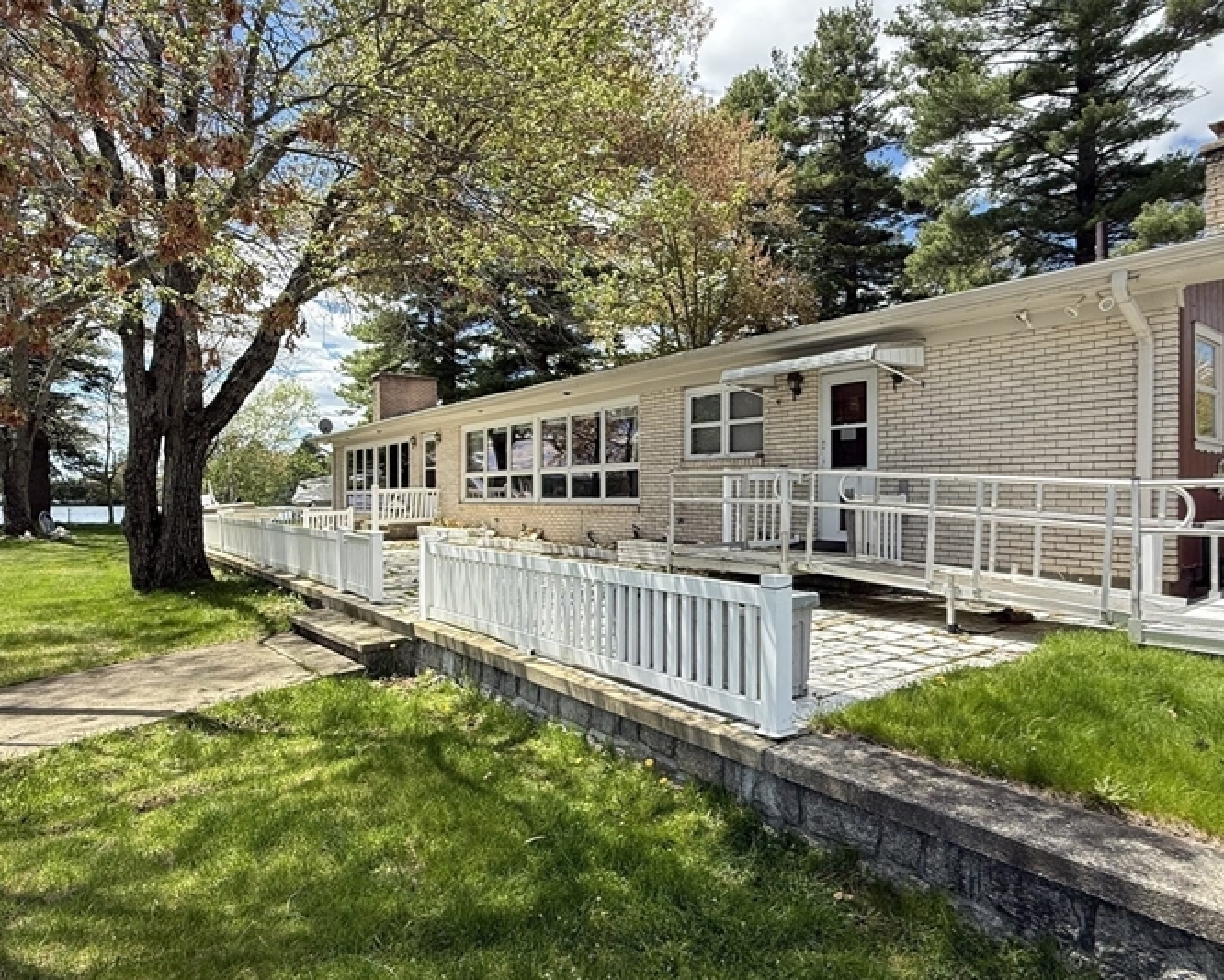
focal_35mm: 21
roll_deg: +0.4
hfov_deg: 77.4
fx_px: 761
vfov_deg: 65.5
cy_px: 493
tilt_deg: +1.0
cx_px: 673
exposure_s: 1/809
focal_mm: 2.22
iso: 50
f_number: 2.2
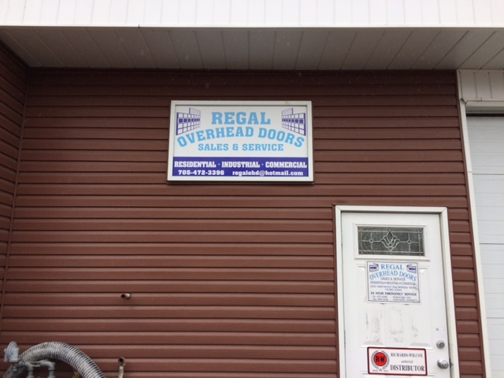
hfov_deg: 61.7
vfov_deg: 48.2
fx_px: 422
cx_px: 252
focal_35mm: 29
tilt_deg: +11.4
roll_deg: +0.9
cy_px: 189
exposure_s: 1/513
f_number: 2.2
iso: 32
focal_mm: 4.15
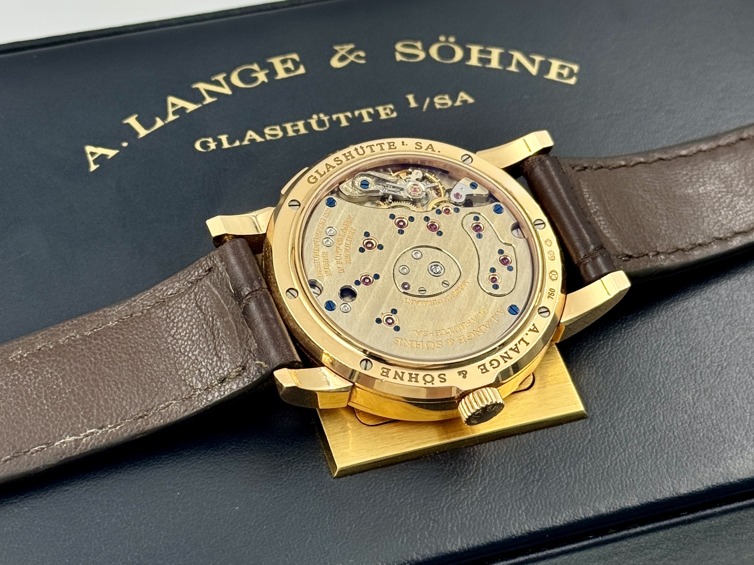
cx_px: 377
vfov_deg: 30.3
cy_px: 282
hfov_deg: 39.7
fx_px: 1046
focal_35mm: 48
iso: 64
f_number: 1.78
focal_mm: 6.76
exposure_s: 1/354
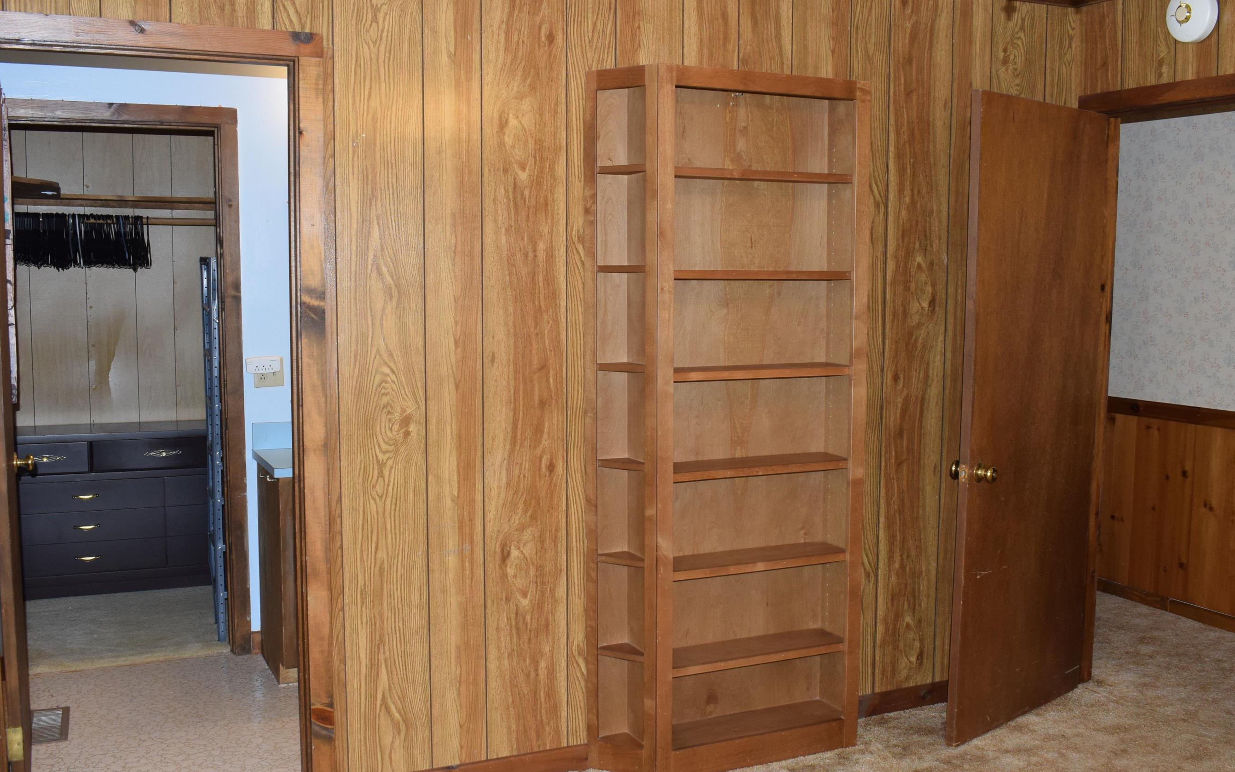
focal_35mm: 35
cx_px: 623
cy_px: 411
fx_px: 1178
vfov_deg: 36.3
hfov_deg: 55.3
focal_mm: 20
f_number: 8
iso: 720
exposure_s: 1/60
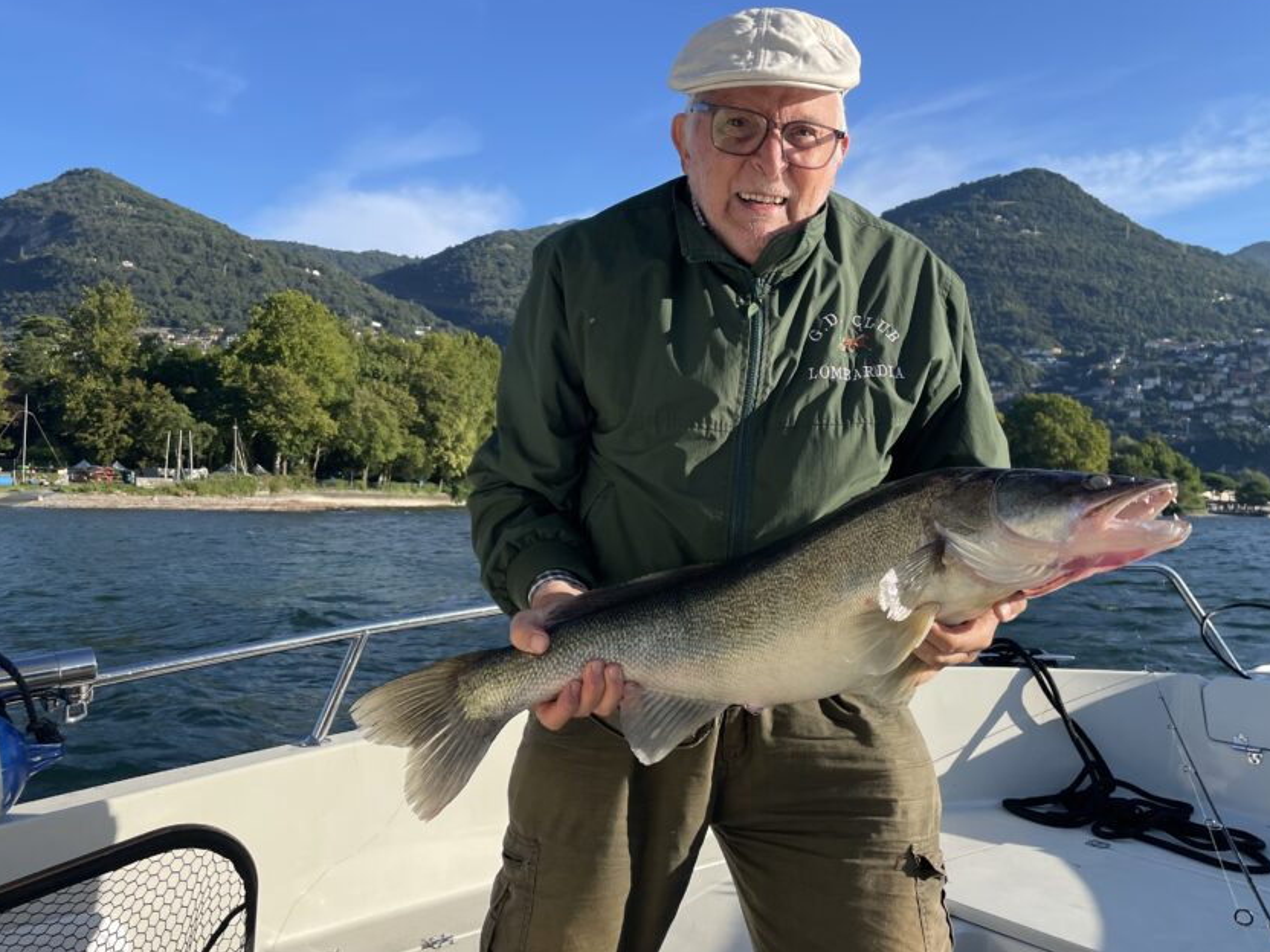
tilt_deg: +2.2
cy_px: 467
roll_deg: -2.0
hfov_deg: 56.8
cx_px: 678
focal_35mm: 32
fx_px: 1174
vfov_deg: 44.2
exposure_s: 1/1887
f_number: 1.6
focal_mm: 4.2
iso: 32
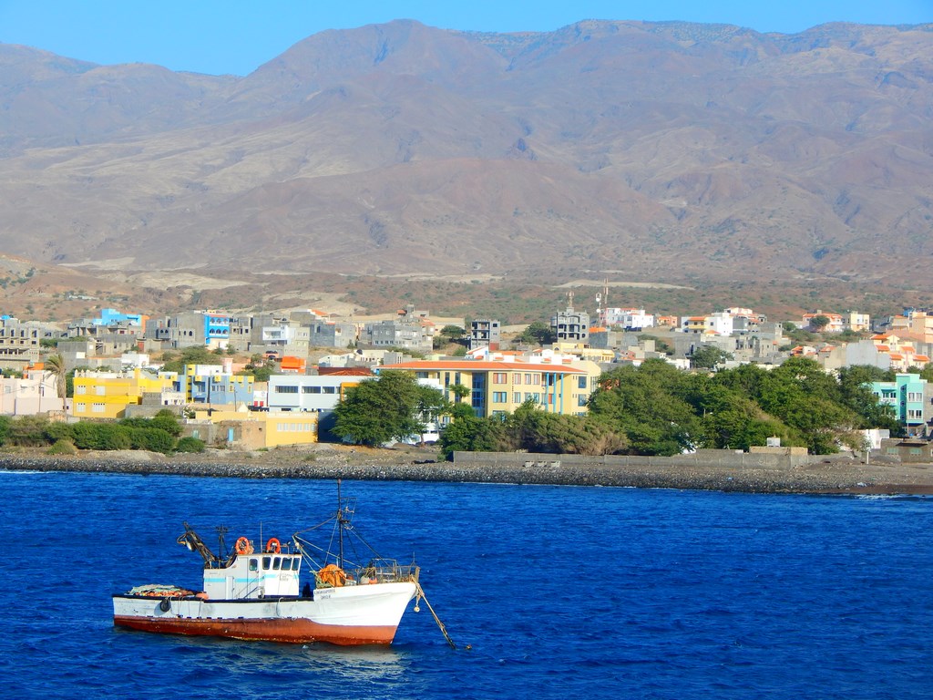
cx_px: 466
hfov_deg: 18.9
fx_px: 2803
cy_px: 350
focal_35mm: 104
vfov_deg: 14.2
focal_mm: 18.7
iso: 125
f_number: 4.5
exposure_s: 1/800
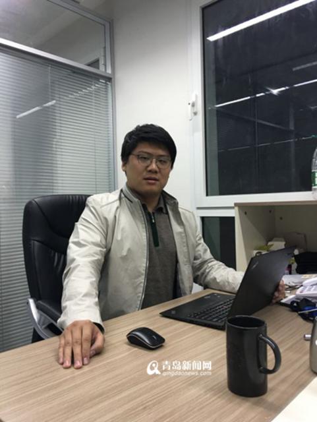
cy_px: 211
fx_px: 354
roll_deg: +1.2
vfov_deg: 61.6
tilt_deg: +1.6
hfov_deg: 48.3
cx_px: 158
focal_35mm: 29
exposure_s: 1/17
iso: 64
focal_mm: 4.15
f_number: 2.2
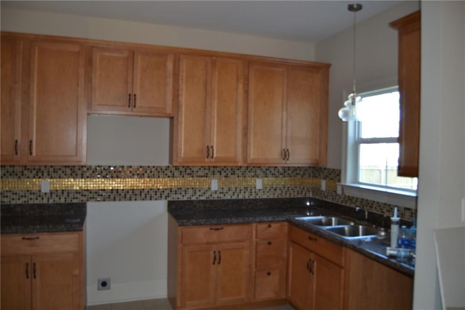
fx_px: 349
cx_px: 232
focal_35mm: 27
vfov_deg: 47.9
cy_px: 155
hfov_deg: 67.4
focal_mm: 18
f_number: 3.5
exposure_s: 1/60
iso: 400
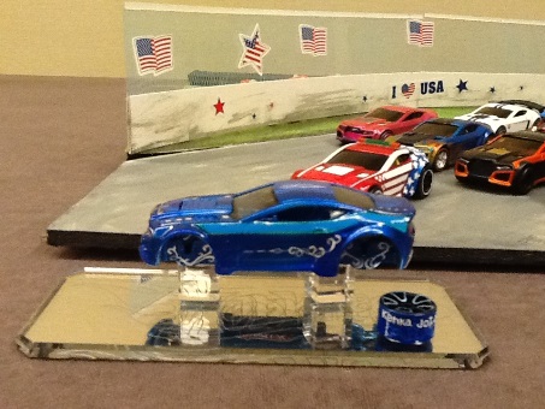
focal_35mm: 44
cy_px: 204
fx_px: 693
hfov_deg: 42.9
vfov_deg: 32.9
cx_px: 272
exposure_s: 1/30
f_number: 2.4
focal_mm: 2.03
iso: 250
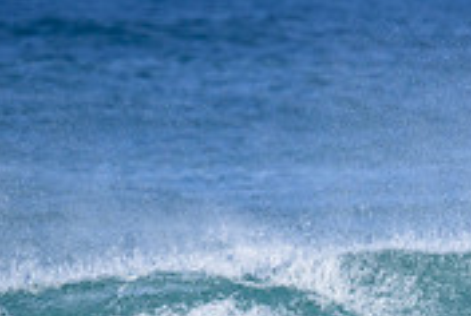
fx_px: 25463
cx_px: 640
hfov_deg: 1.1
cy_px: 430
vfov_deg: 0.7
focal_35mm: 1943
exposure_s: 1/2000
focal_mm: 590
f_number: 11
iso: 900
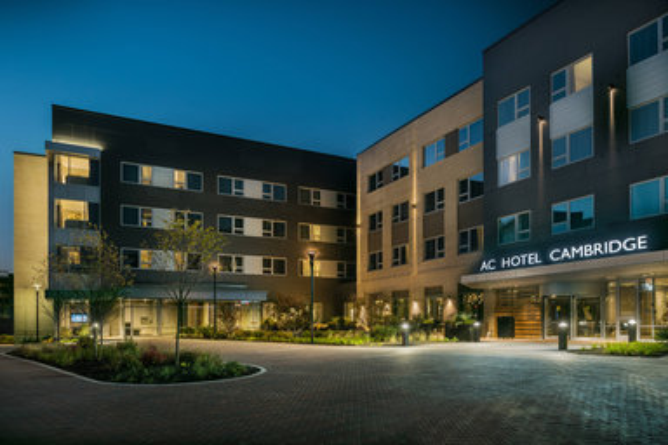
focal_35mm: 24
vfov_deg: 53.1
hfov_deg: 73.7
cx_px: 334
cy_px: 222
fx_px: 445
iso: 200
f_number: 9.5
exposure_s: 1/4
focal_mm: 24
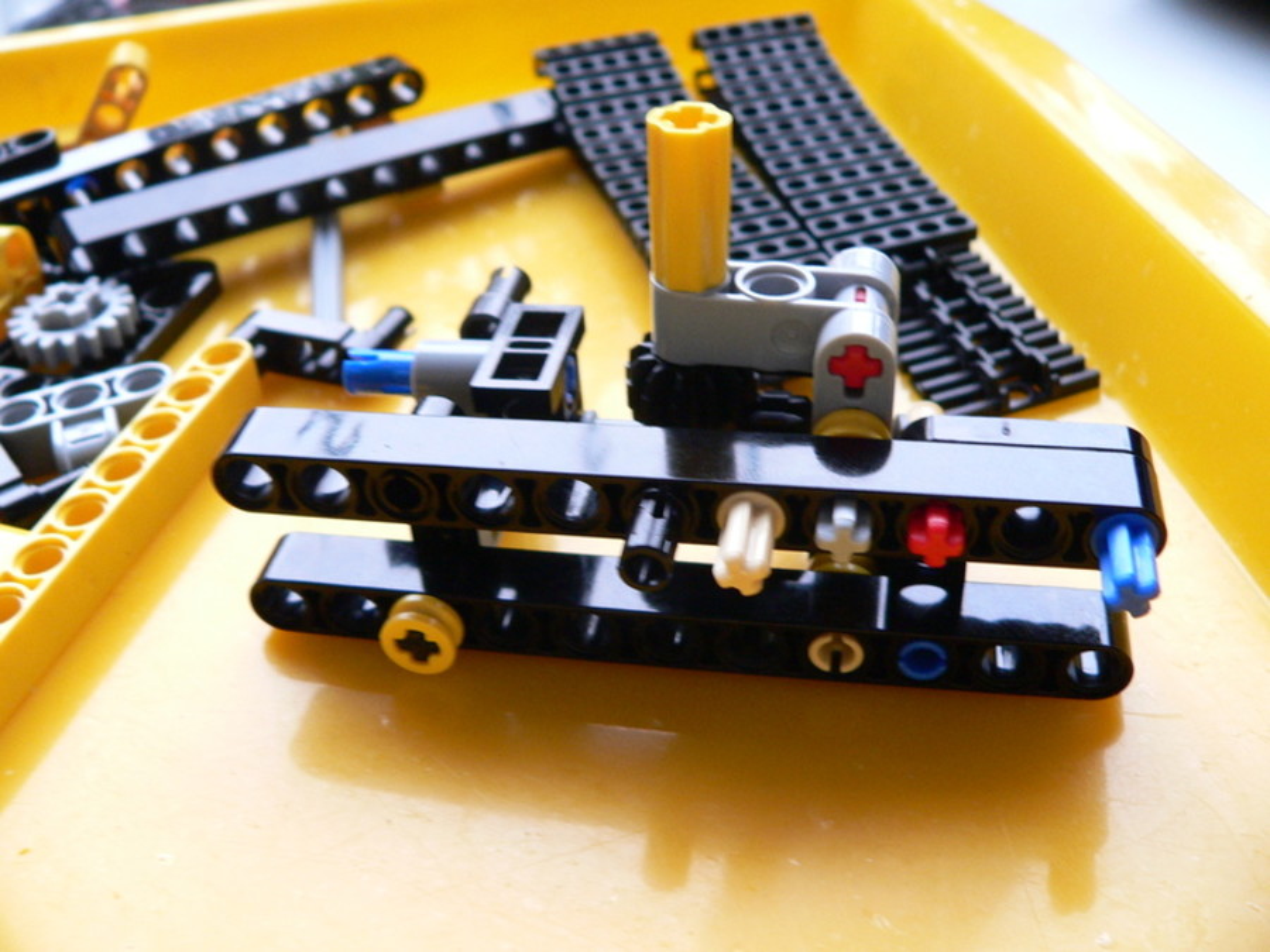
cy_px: 476
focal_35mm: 36
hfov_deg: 51.4
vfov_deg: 39.7
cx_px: 635
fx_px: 1321
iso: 200
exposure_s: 1/10
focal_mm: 6
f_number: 2.8
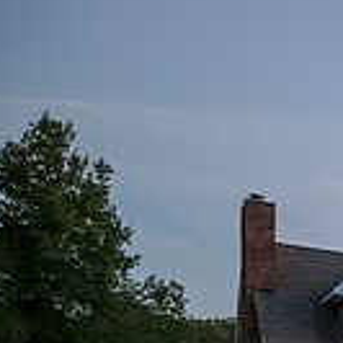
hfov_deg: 17.2
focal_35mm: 56
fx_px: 628
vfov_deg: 26.6
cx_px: 746
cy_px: 426
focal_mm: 14
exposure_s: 1/60
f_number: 2.8
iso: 5000
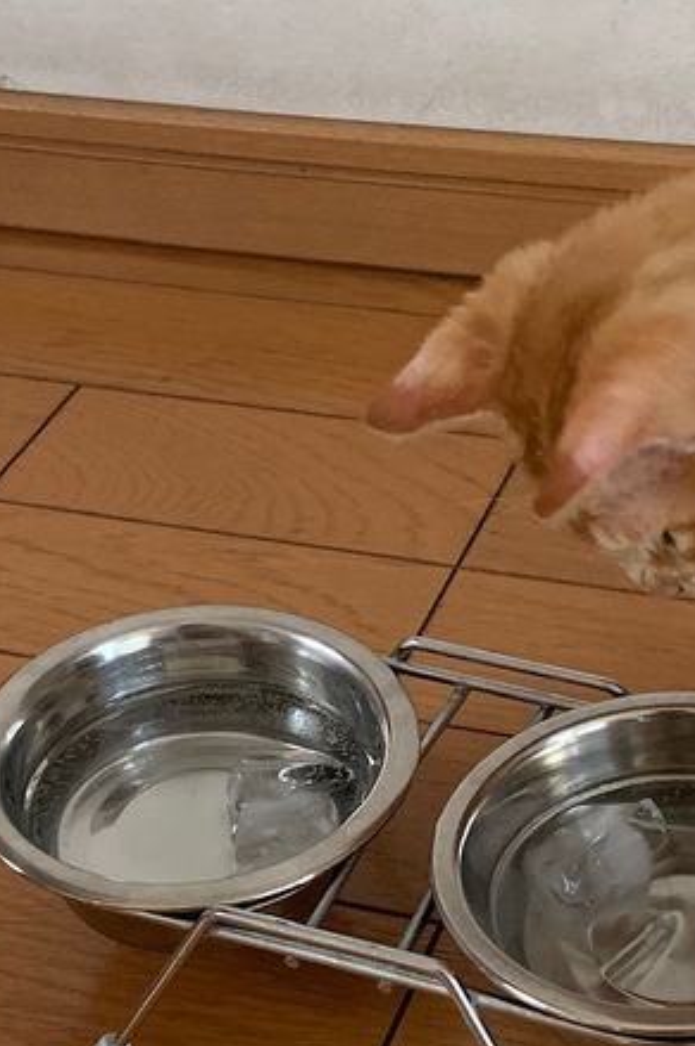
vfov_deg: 27.3
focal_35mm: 74
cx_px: 433
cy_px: 589
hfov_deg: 18.4
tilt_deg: -35.7
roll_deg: +5.6
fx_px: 2146
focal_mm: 4.25
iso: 400
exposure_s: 1/45
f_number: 1.8
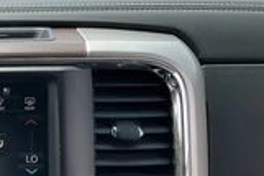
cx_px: -54
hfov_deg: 24.4
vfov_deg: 18.1
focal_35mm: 75
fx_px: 549
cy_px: 115
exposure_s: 1/529
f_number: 1.8
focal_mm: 3
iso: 25
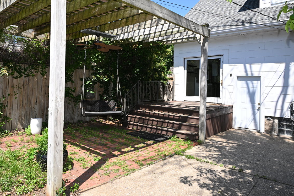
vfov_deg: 47.6
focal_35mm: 27
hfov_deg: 66.7
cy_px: 81
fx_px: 221
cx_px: 122
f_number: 7.1
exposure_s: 1/200
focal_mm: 12.5
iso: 100
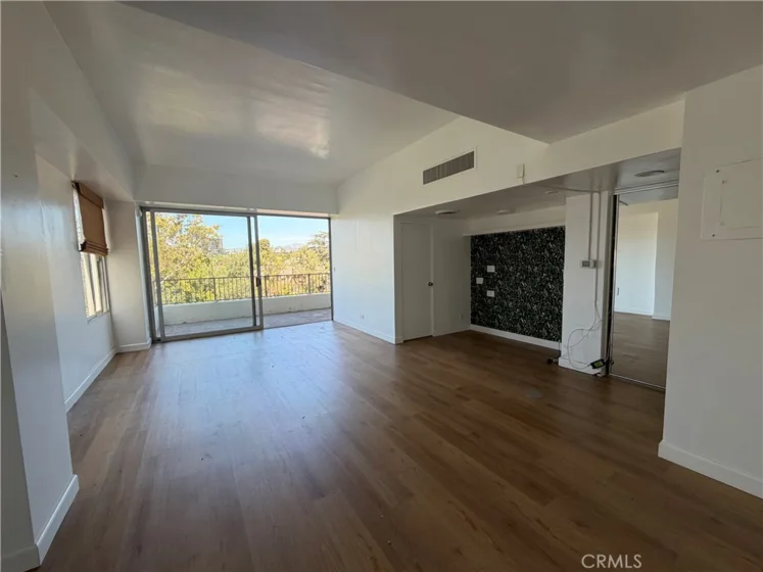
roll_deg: +0.9
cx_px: 382
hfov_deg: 102.1
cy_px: 286
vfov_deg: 85.7
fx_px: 309
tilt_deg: -4.5
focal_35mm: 14
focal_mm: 2.22
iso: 50
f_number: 2.2
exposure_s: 1/122
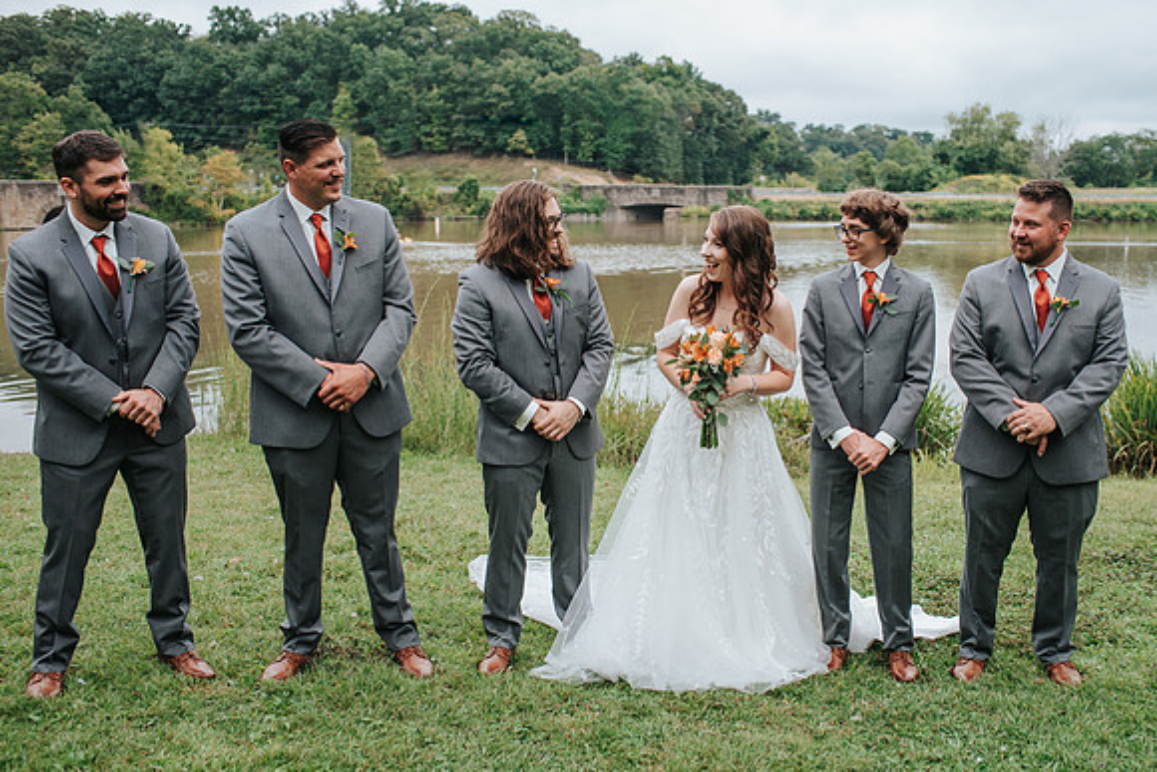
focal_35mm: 40
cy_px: 413
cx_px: 649
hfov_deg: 48.6
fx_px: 1279
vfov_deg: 33.6
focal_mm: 35
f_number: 3.2
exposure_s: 1/640
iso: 100
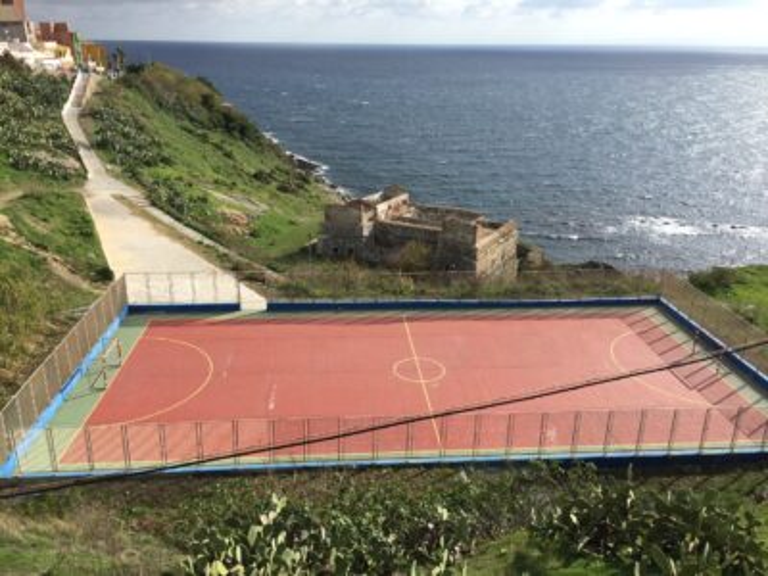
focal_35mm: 29
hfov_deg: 61.7
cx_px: 384
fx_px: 643
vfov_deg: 48.2
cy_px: 288
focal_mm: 4.15
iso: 32
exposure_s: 1/1883
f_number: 2.2
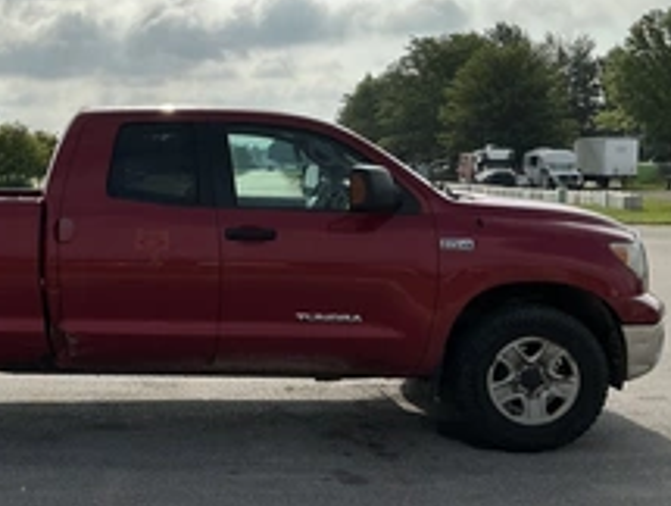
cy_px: 259
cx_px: 131
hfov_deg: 35.5
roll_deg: +0.6
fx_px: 1010
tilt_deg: -3.3
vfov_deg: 28.1
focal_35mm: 52
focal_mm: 3
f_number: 1.8
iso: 25
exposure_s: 1/4785
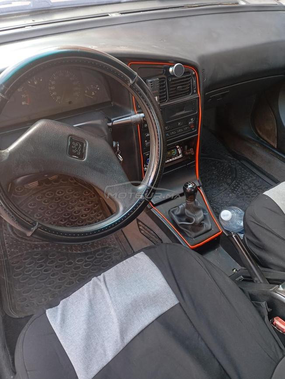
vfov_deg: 63.4
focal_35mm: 28
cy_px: 190
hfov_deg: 49.9
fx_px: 307
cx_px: 142
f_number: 1.8
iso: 587
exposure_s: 1/33.3
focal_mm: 4.27
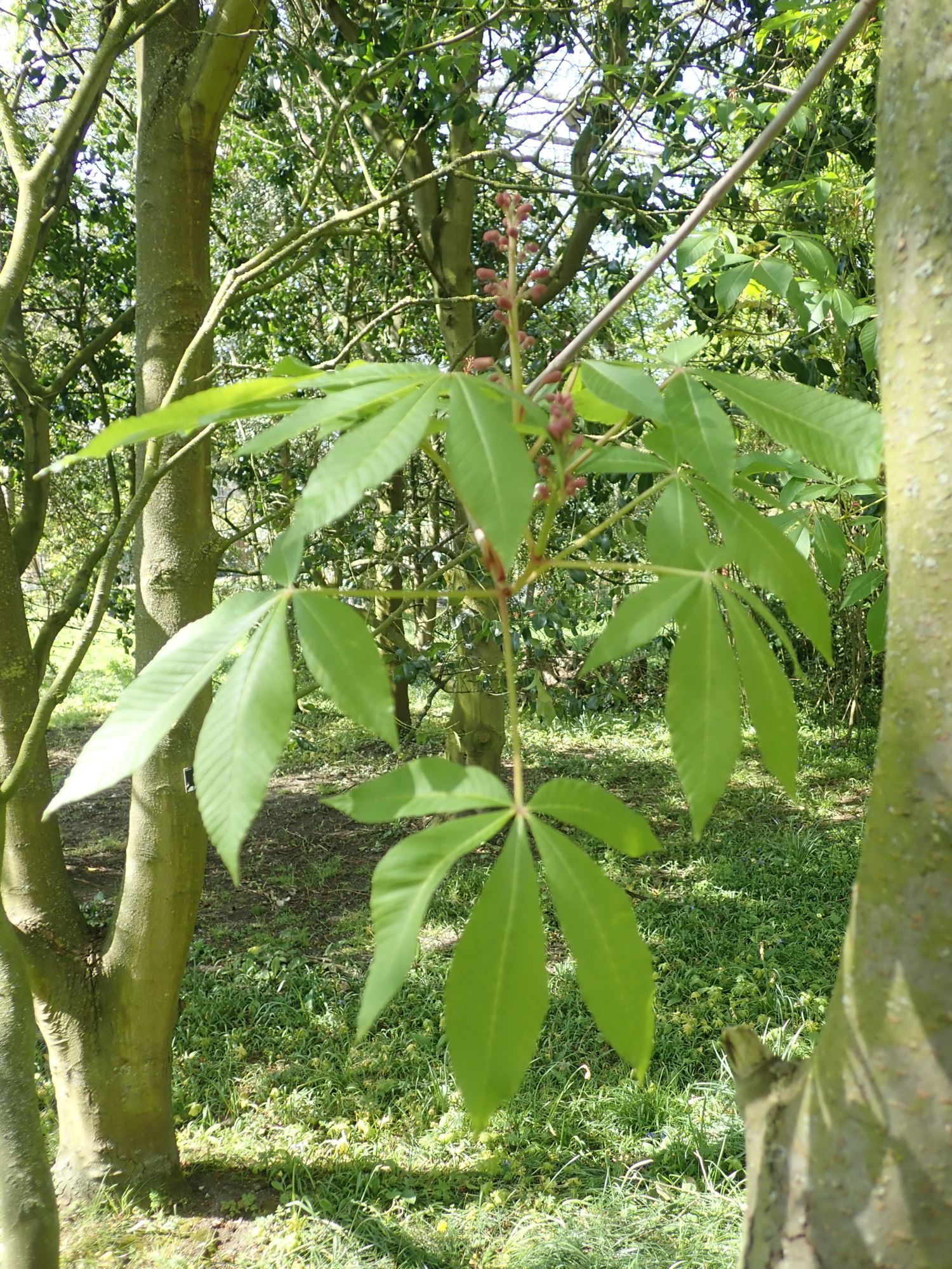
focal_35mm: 30
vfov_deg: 60.0
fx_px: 1100
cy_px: 634
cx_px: 476
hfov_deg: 46.8
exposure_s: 1/200
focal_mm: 5.5
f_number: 2.3
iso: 100
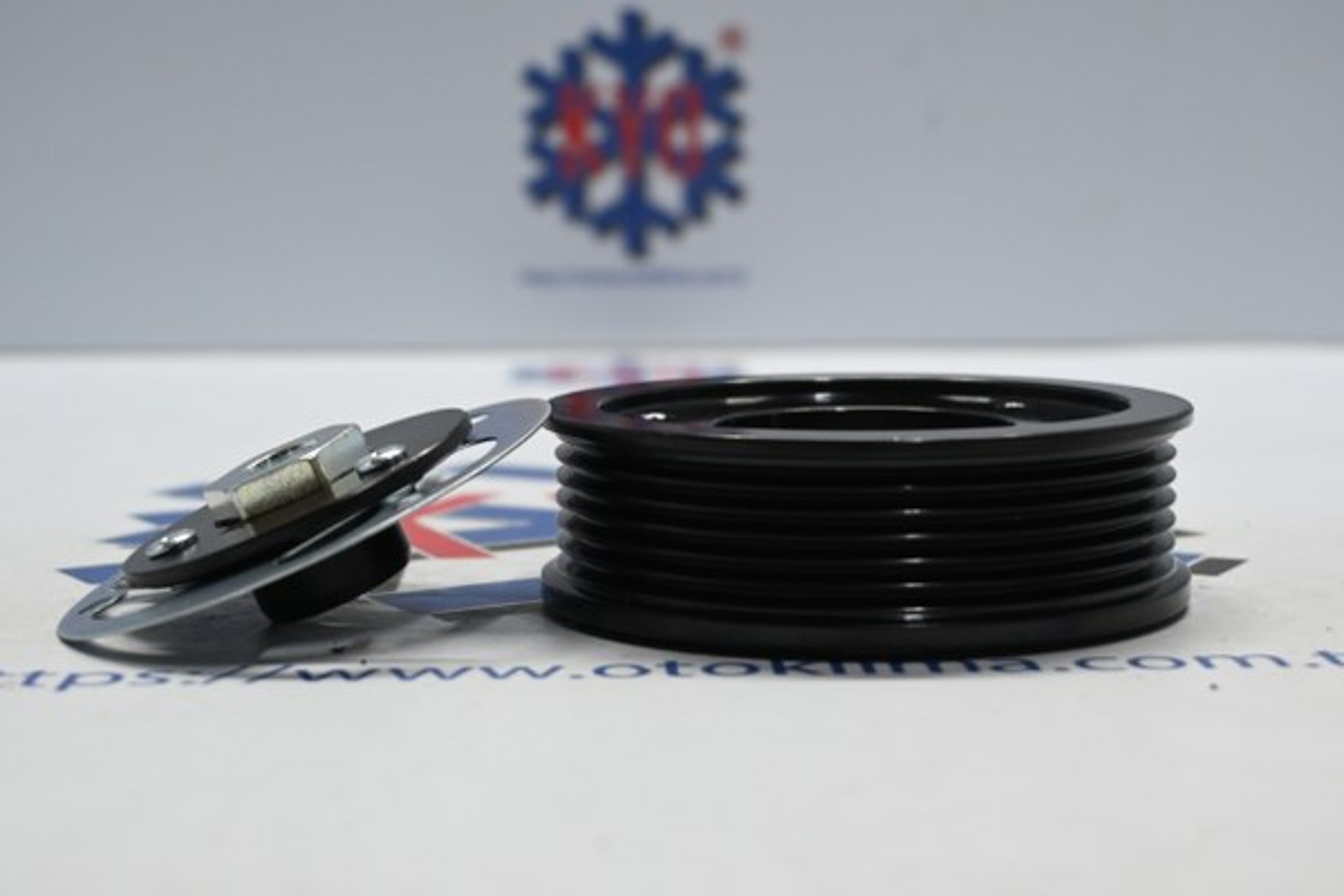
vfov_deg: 20.2
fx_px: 2520
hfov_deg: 29.9
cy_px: 448
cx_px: 672
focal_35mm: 68
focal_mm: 45
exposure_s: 1/80
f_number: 6
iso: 1250
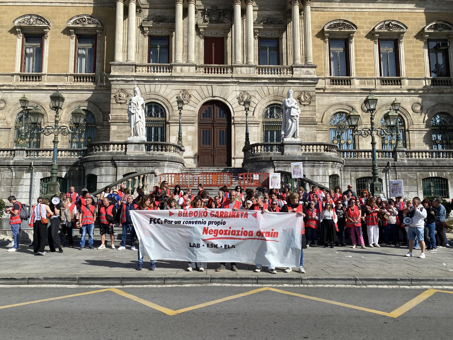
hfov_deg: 67.3
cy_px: 170
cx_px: 226
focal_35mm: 26
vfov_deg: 53.1
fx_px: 340
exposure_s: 1/3846
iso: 32
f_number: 1.8
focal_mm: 4.25
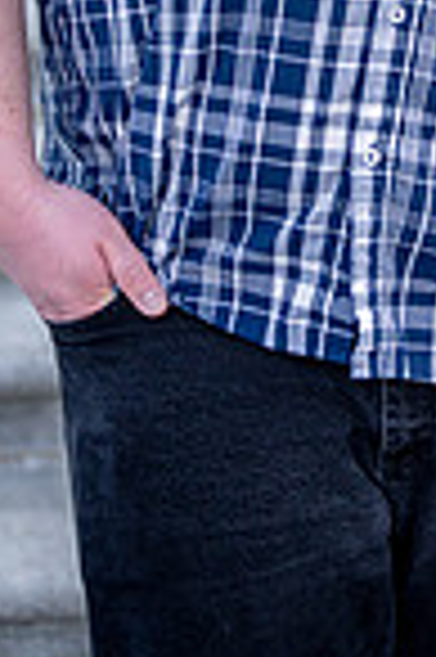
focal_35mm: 154
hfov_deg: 8.8
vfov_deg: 12.8
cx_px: 512
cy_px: -252
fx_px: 2804
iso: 1250
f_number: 1.8
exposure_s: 1/6400
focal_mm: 50
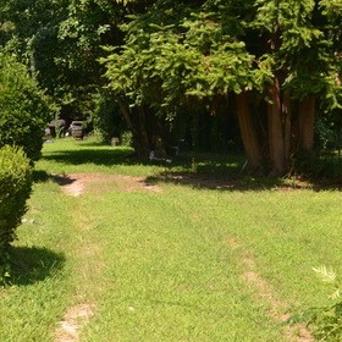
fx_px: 782
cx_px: 109
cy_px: 103
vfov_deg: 24.5
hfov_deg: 24.5
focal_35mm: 70
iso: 100
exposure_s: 1/200
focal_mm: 24
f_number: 5.6
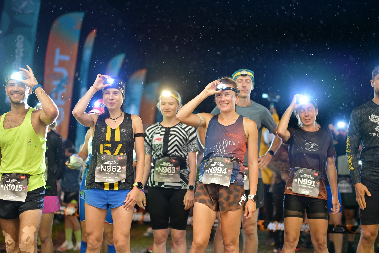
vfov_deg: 27.0
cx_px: 190
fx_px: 527
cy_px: 126
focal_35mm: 50
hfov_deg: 39.6
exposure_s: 1/800
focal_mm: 50
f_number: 1.2
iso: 1250
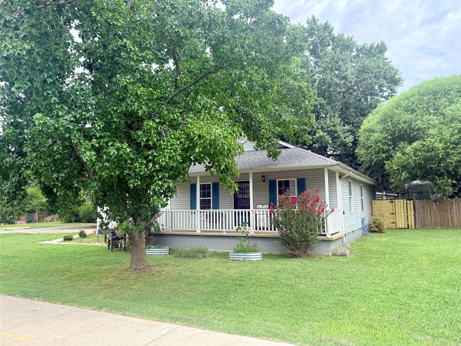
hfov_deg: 69.4
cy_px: 167
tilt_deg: +6.7
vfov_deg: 54.9
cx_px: 240
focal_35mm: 25
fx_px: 333
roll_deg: +0.7
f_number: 1.78
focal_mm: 6.76
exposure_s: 1/1949
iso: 100
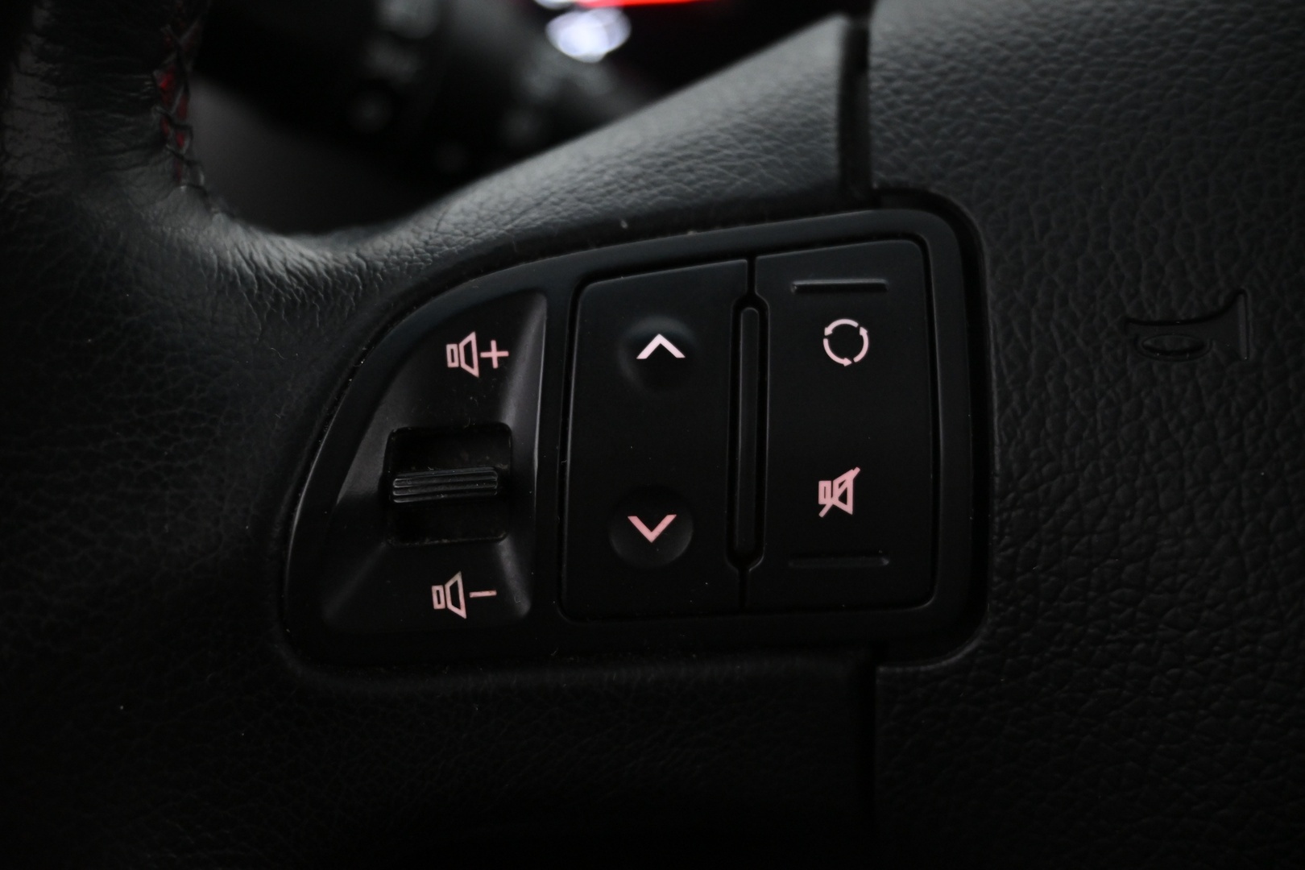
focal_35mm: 41
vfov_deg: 32.4
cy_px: 435
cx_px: 652
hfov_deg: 47.2
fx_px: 1495
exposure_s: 1/40
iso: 2800
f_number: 4.5
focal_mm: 27.5
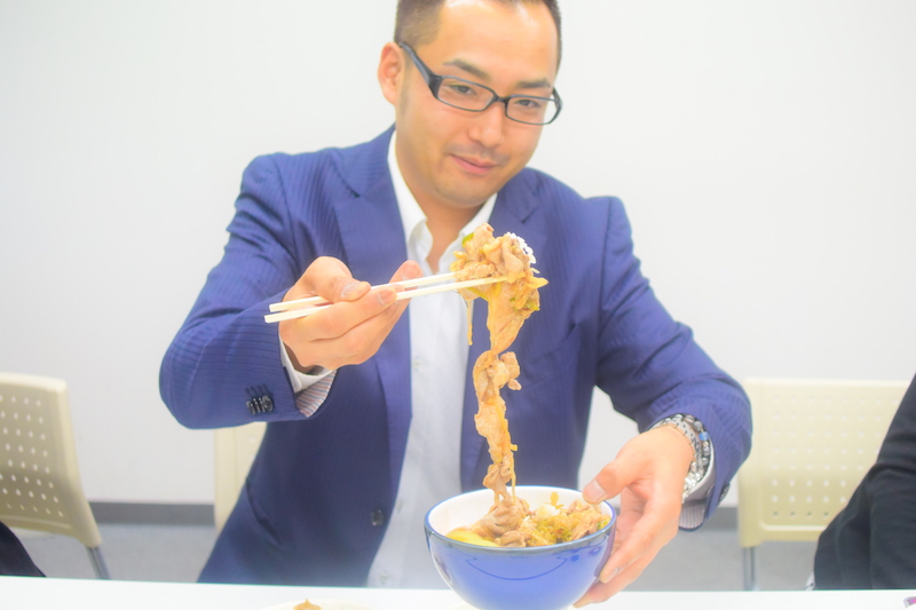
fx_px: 1246
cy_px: 305
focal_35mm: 49
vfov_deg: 27.5
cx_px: 458
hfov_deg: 40.4
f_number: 1.8
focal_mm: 18.5
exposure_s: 1/160
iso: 400
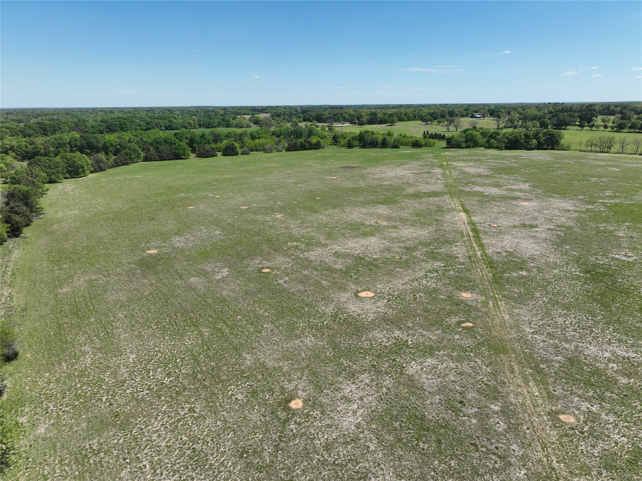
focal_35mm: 24
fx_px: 445
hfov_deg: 71.6
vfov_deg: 56.8
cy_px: 240
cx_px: 321
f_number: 2.8
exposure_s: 1/1600
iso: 100
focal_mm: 12.29
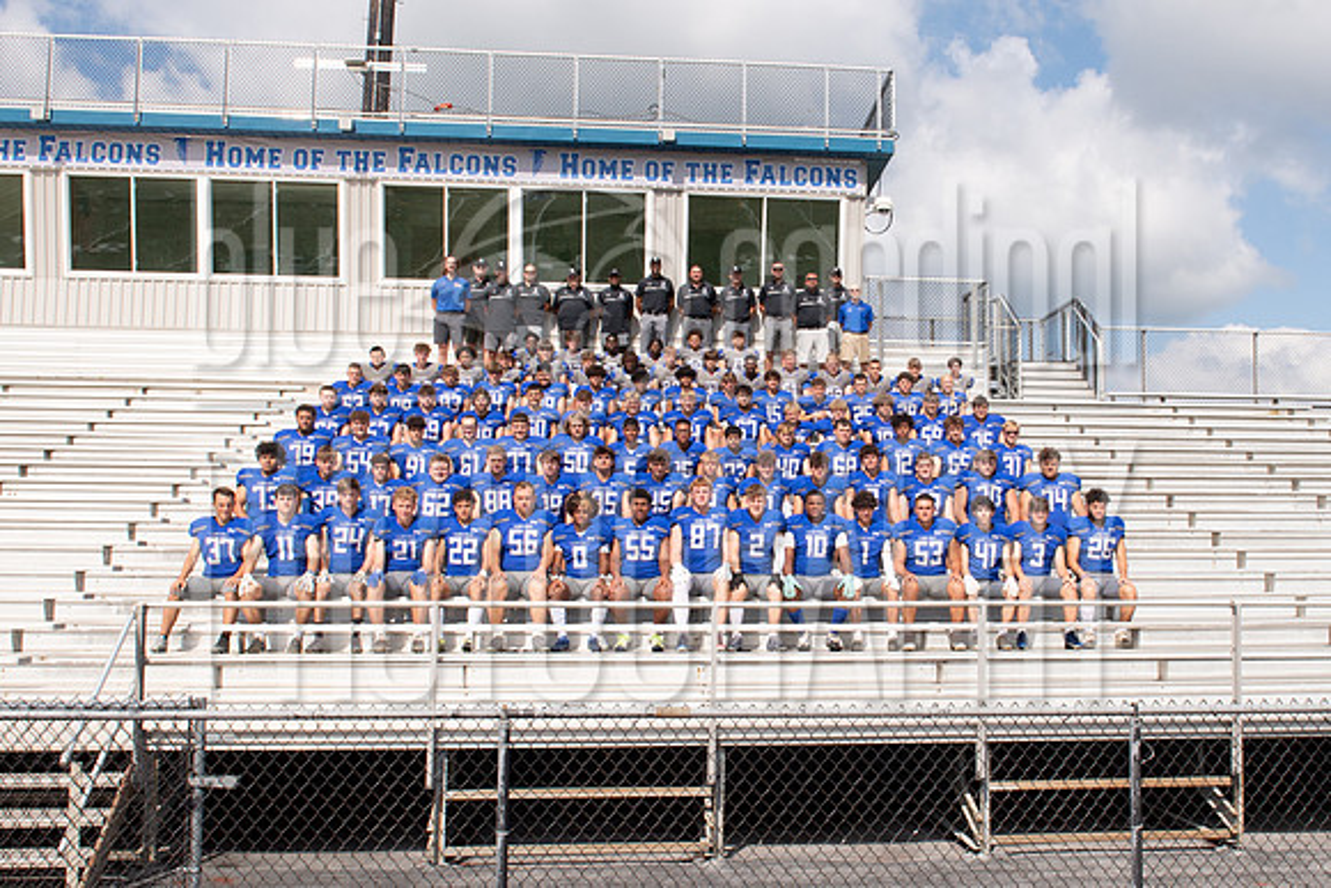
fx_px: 1314
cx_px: 794
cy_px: 468
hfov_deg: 53.4
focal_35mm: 36
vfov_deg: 37.3
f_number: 14
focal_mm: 24
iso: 280
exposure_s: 1/400
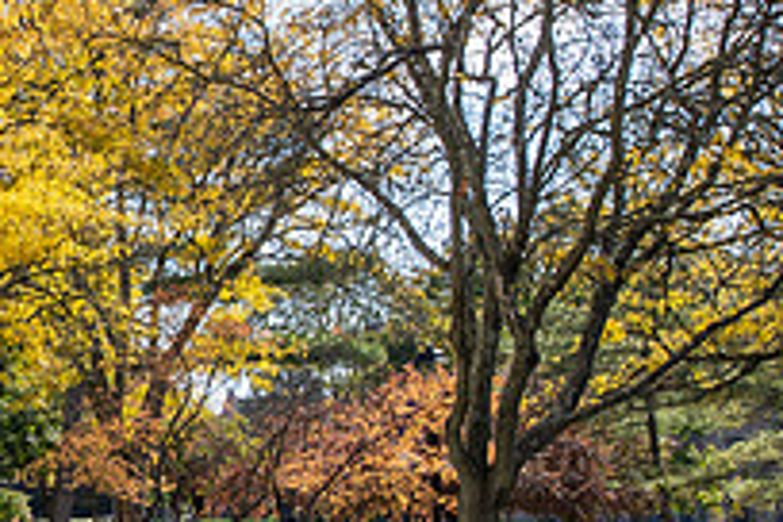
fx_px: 1979
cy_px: 290
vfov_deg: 15.0
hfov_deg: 20.3
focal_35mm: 91
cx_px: -265
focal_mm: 32
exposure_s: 1/400
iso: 250
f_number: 7.1
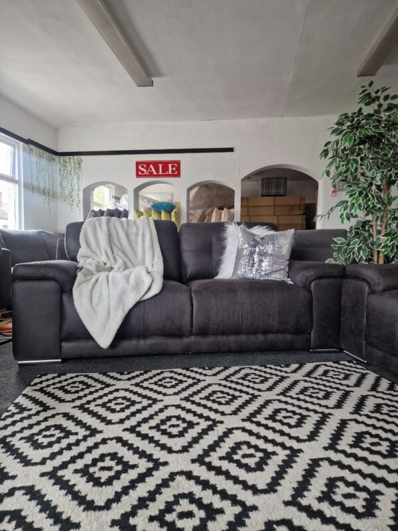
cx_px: 199
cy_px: 266
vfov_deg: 73.9
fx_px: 353
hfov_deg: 58.9
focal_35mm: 23
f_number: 1.8
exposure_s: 1/120
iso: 400
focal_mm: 6.4
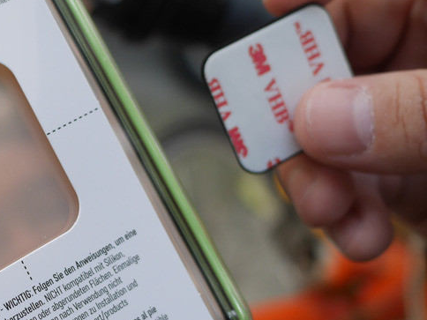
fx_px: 765
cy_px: 191
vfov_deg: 23.6
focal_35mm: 62
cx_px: 0
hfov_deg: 29.2
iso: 200
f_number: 2.8
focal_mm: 15
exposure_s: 1/250
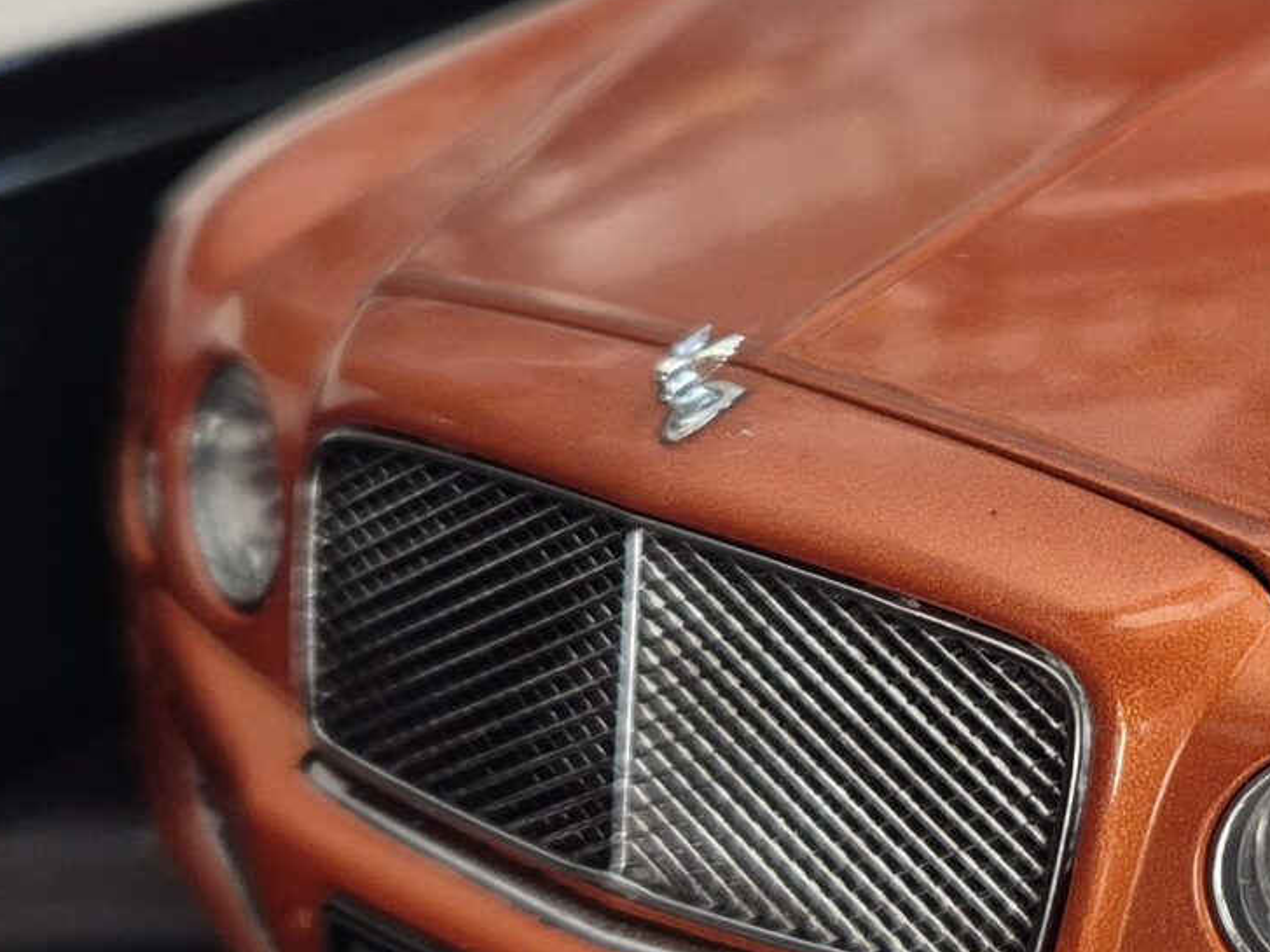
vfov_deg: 18.2
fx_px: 2971
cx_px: 1291
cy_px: 383
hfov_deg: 23.1
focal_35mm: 81
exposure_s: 1/100
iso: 320
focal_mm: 5.4
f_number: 1.8
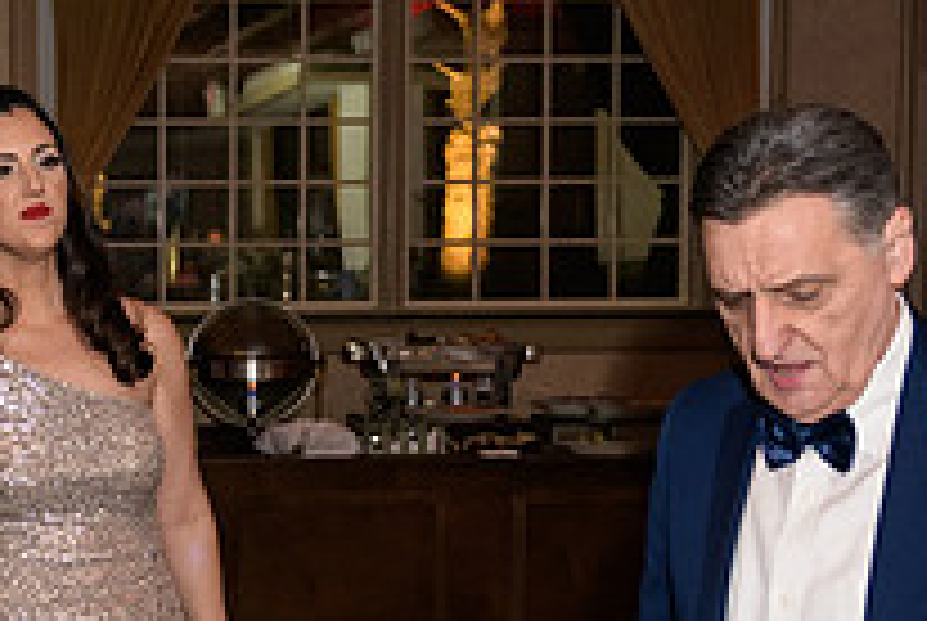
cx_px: 36
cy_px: 493
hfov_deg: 21.9
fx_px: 2321
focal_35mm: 90
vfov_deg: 15.2
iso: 1600
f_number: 3.2
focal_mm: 32
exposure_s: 1/125
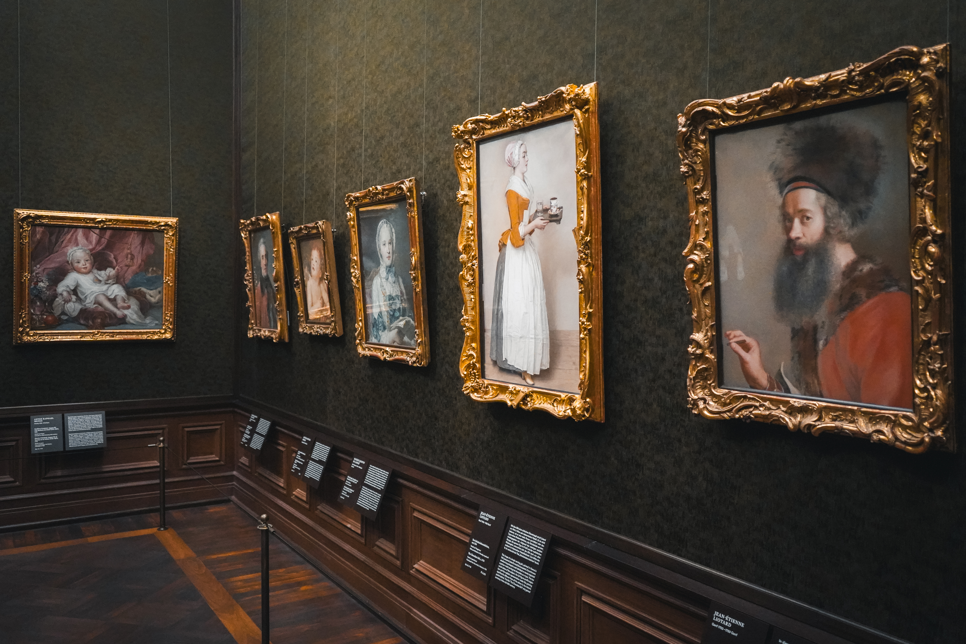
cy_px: 322
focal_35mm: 29
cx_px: 483
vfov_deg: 45.0
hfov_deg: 63.7
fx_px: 778
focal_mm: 29
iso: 12800
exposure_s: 1/160
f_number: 3.5
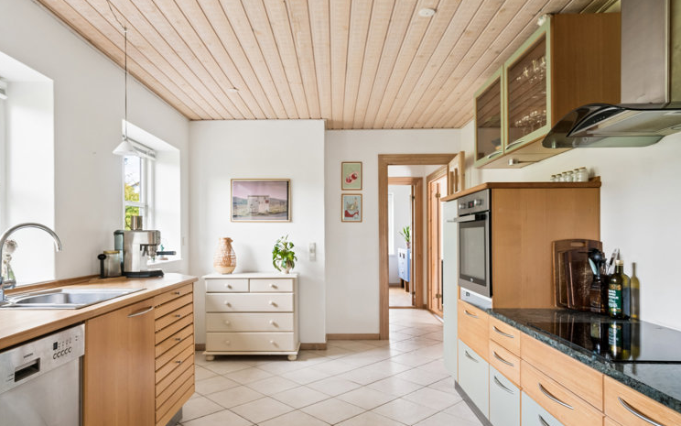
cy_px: 233
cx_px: 323
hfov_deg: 77.1
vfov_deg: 52.9
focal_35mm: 23
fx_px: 427
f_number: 8
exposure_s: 1/25
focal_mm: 21
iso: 800
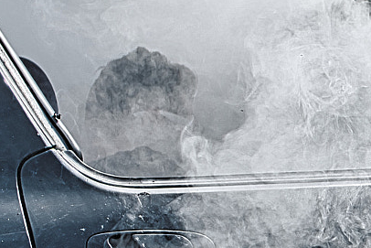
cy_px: 235
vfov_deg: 9.9
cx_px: 609
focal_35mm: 138
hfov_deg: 13.7
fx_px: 1423
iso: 100
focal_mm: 35
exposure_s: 1/1000
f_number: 2.8
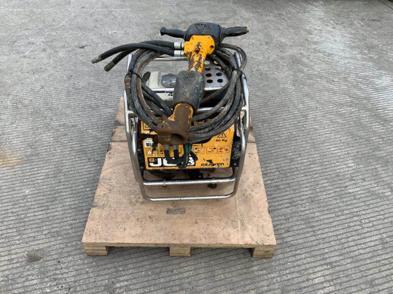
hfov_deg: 61.7
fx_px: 329
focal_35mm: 29
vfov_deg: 48.2
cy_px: 147
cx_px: 196
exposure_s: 1/310
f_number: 1.8
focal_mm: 3
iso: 16
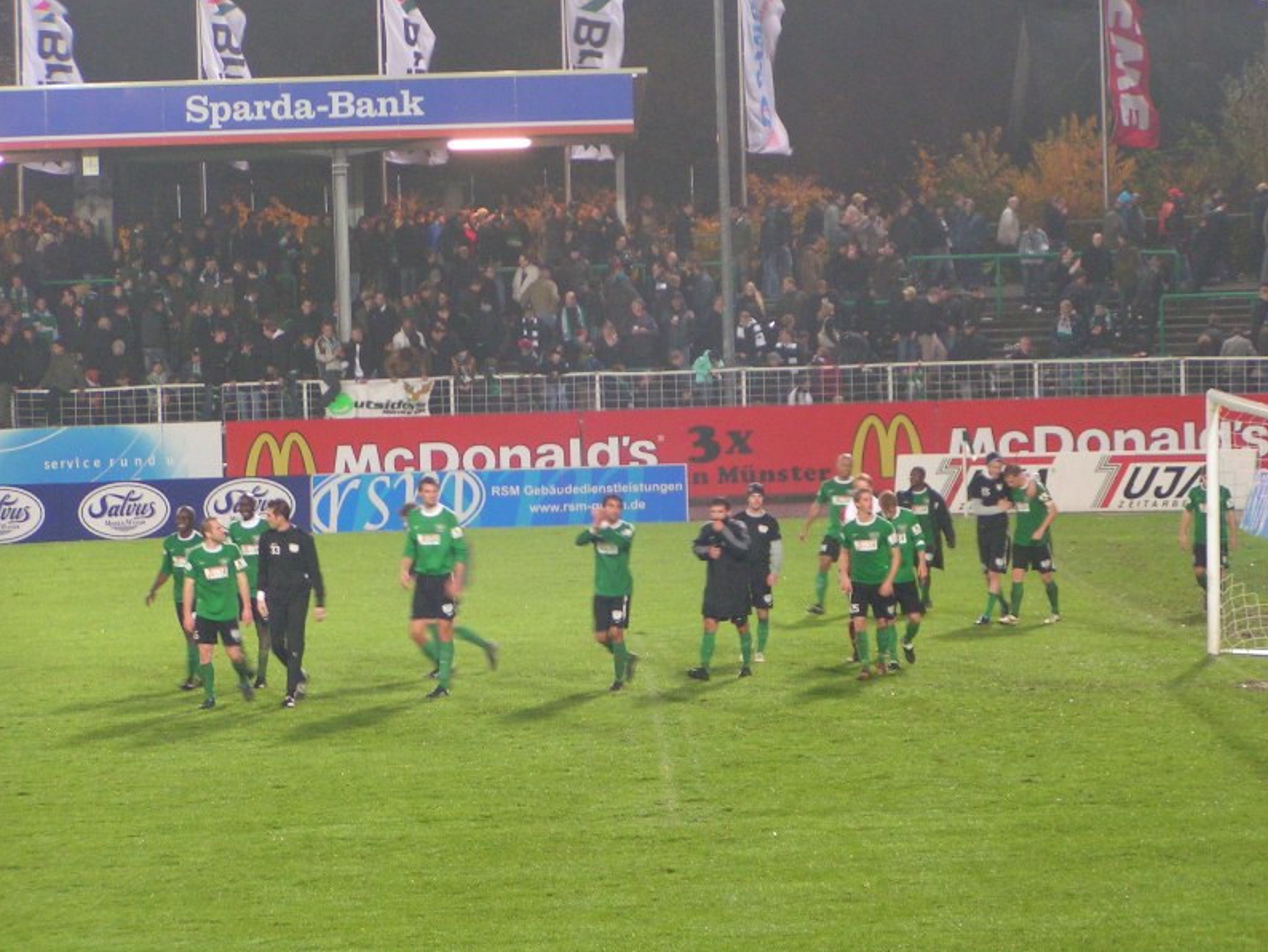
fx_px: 5276
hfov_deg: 13.7
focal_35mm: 144
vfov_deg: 10.3
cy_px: 478
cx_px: 632
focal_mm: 21.9
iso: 200
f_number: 3.5
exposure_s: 1/25
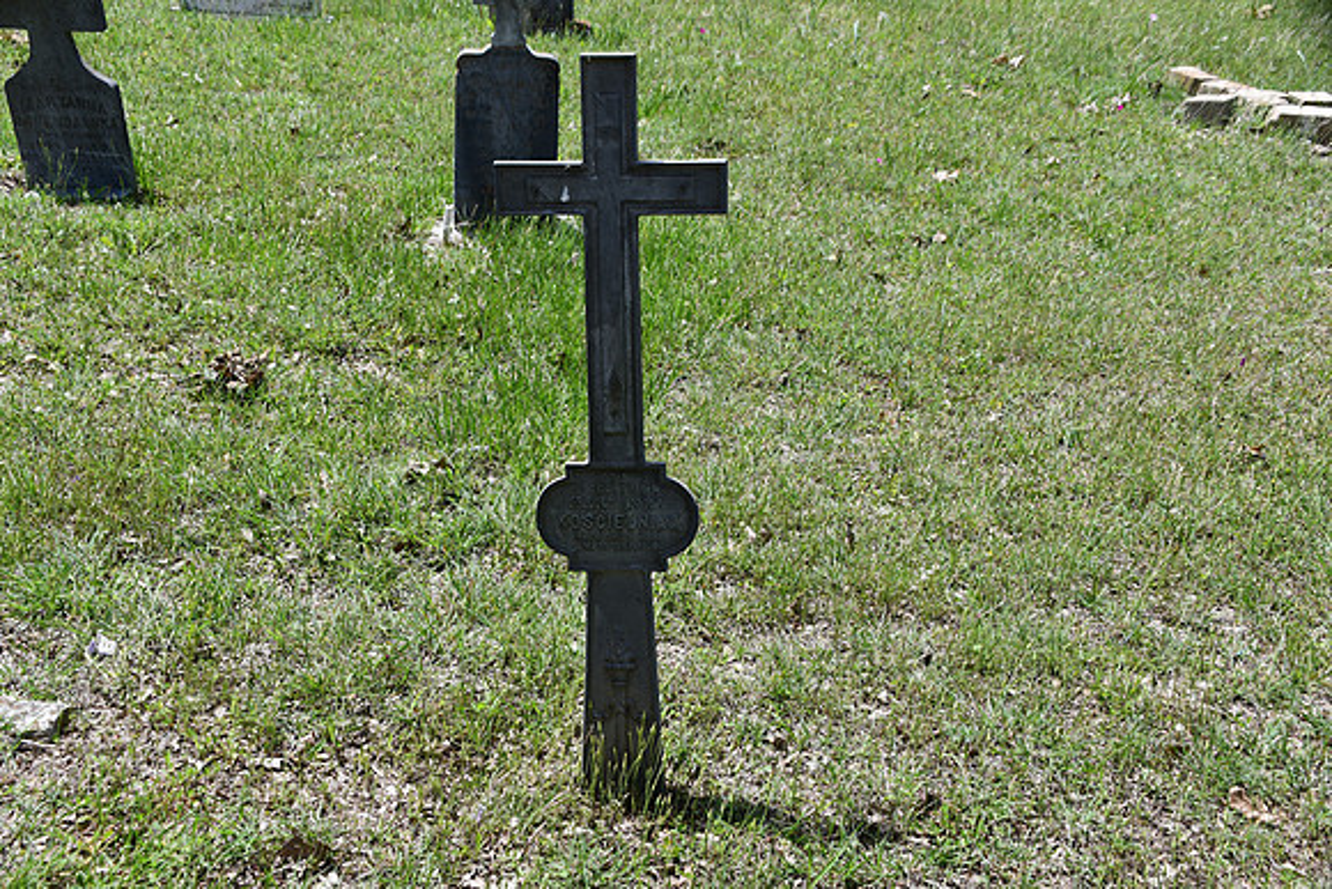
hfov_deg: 46.4
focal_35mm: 42
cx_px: 666
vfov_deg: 31.9
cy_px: 444
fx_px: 1554
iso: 125
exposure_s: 1/250
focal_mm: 28
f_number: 8
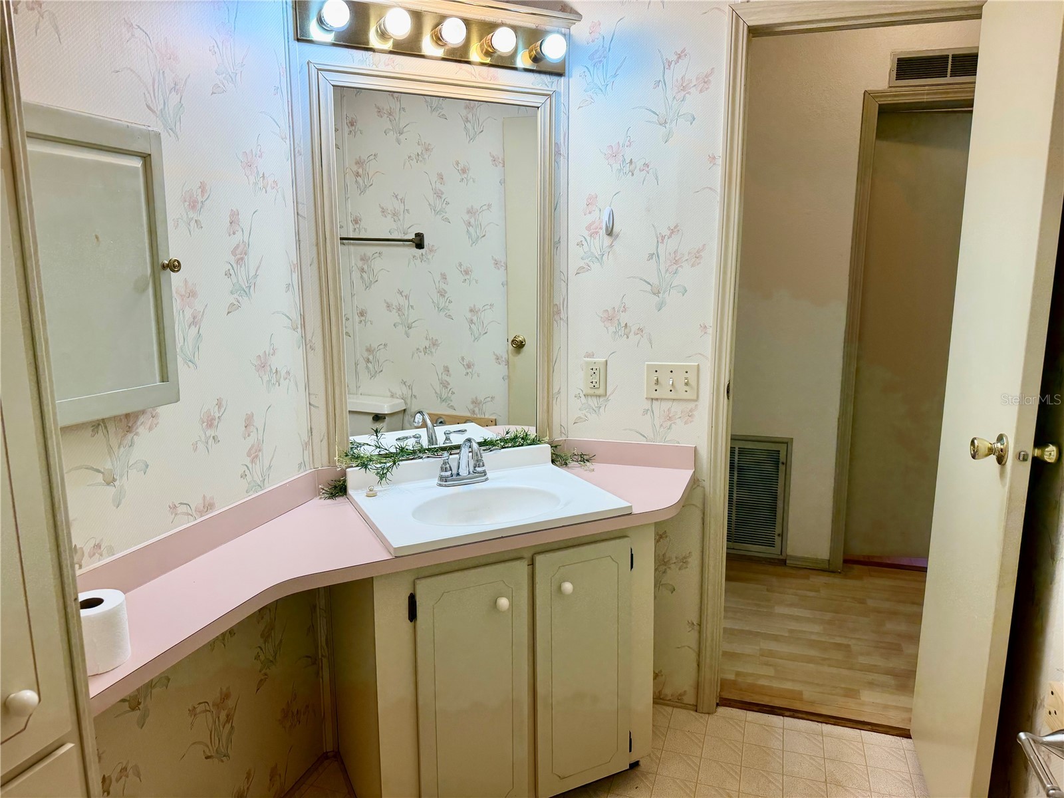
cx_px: 532
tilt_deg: -10.3
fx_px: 738
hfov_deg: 71.6
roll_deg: -0.3
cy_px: 399
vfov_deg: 56.8
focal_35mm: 24
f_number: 1.78
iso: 100
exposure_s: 1/120
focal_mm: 6.76
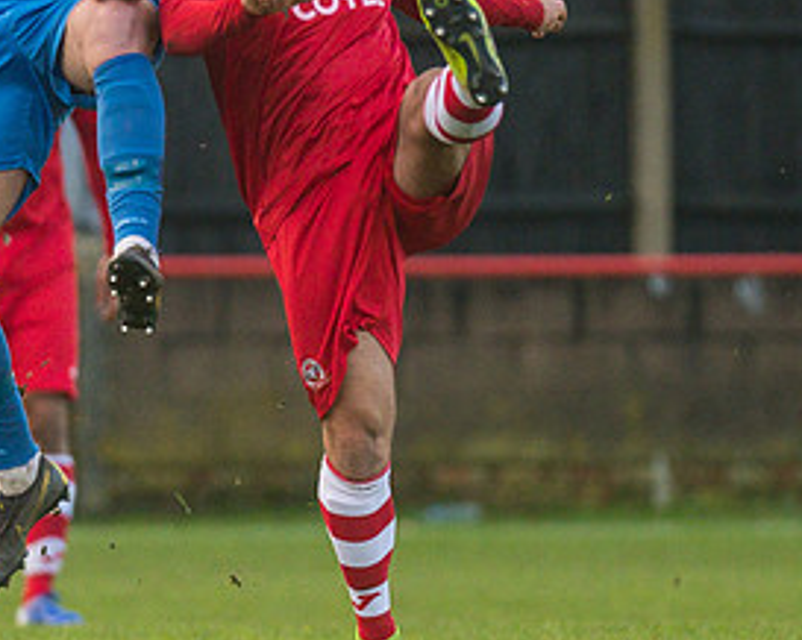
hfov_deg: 2.1
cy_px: 284
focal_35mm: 908
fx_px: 21537
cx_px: 189
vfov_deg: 1.7
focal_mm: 240
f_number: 2.8
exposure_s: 1/2000
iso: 2000
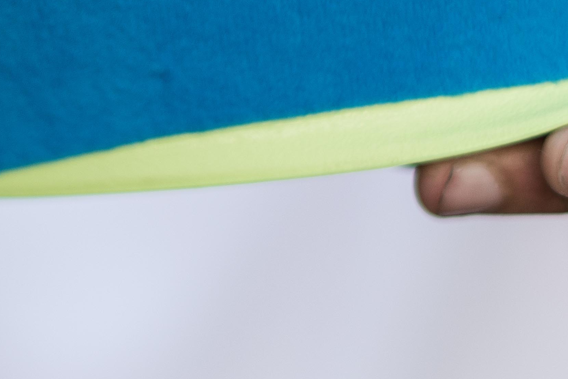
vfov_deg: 6.2
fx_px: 3488
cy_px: -61
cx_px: 72
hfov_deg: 9.3
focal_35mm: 221
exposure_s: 1/2500
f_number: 1.6
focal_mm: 50
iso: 160
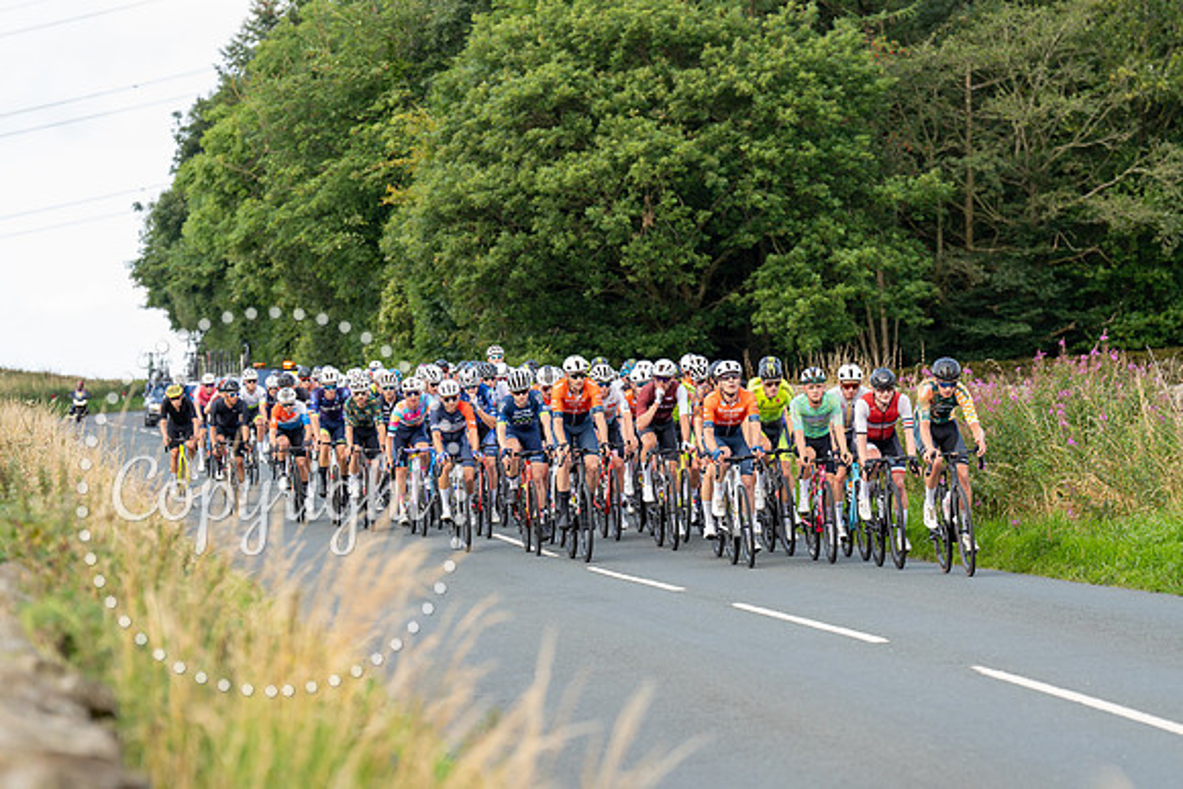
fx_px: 5489
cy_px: 394
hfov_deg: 12.3
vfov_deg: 8.2
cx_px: 592
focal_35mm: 167
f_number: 4.5
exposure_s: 1/800
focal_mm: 167
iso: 640
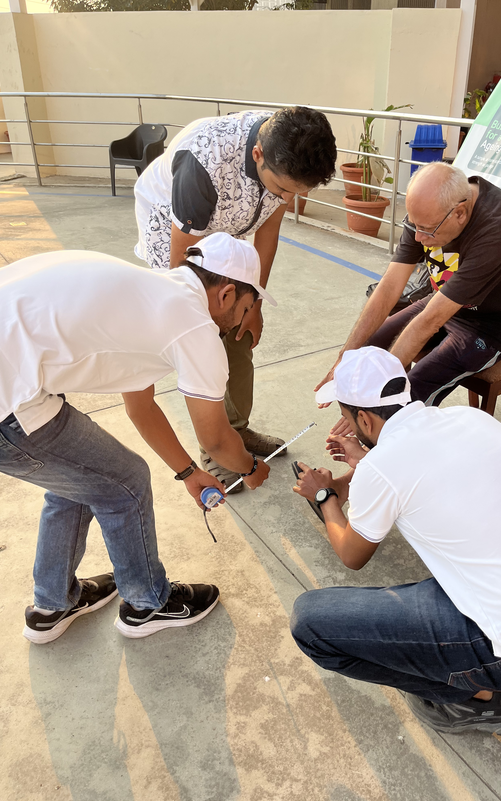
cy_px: 396
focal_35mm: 28
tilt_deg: -28.8
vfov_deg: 66.5
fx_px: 612
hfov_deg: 44.3
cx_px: 298
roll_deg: -2.2
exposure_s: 1/639
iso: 50
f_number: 1.6
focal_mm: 5.1
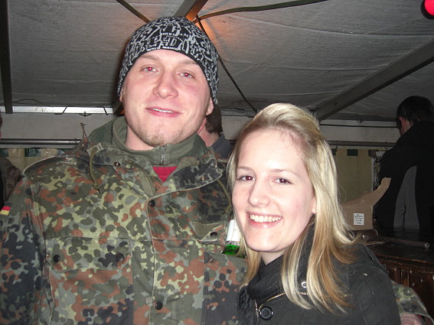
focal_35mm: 38
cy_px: 162
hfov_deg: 49.0
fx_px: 476
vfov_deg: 37.7
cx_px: 217
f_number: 2.8
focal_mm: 7.9
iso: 200
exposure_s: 1/60
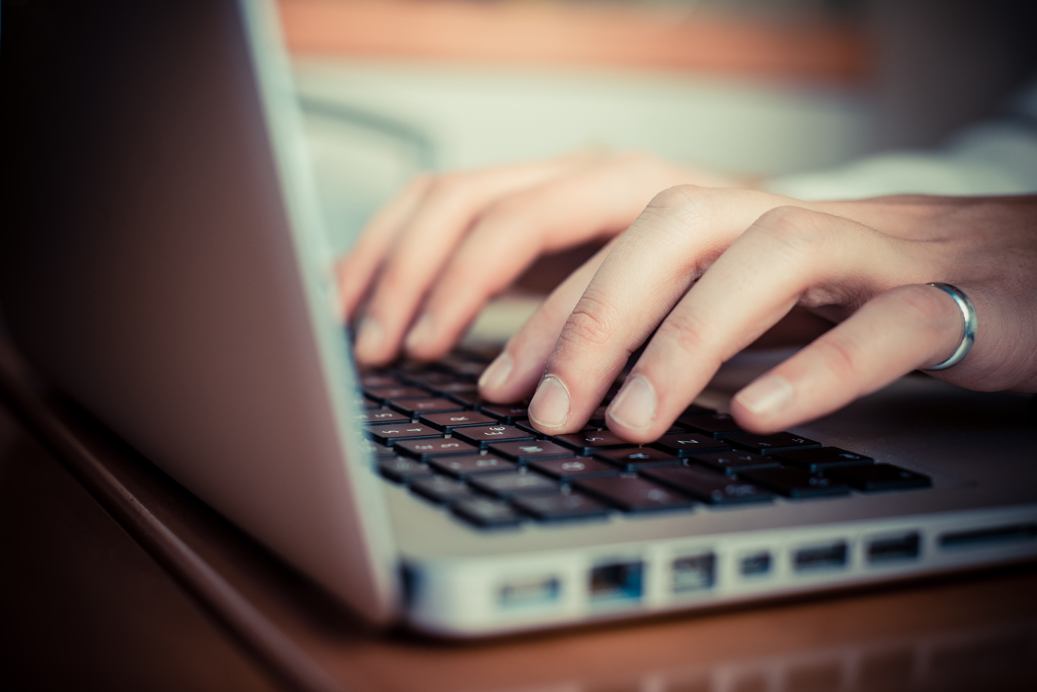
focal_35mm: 50
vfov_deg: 27.0
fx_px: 1441
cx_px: 518
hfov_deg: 39.6
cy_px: 346
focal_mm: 50
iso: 800
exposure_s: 1/200
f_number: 2.8
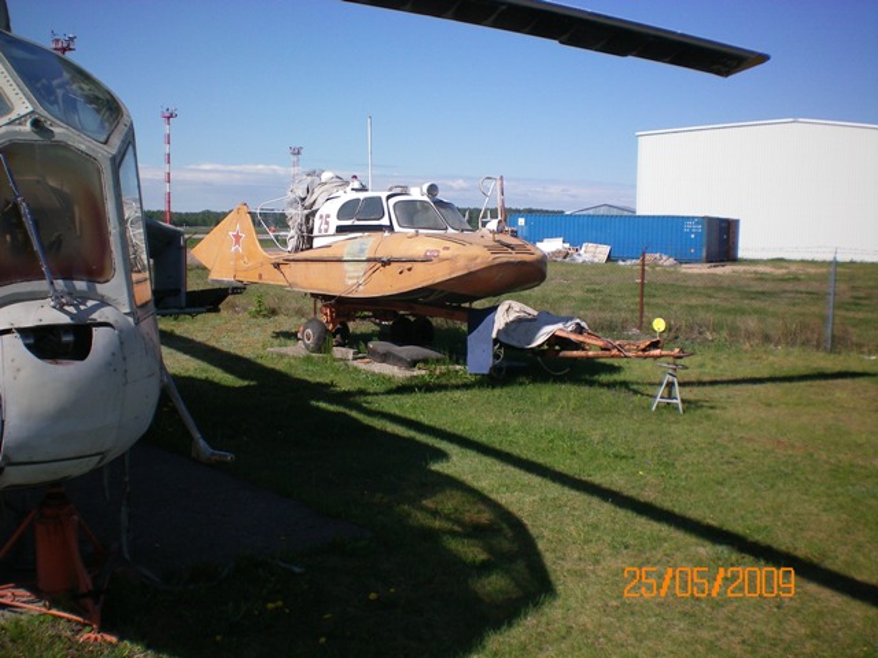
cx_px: 439
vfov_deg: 37.7
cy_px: 329
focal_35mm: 38
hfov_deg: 49.0
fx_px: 964
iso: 64
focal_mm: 6.3
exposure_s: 1/640
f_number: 4.6
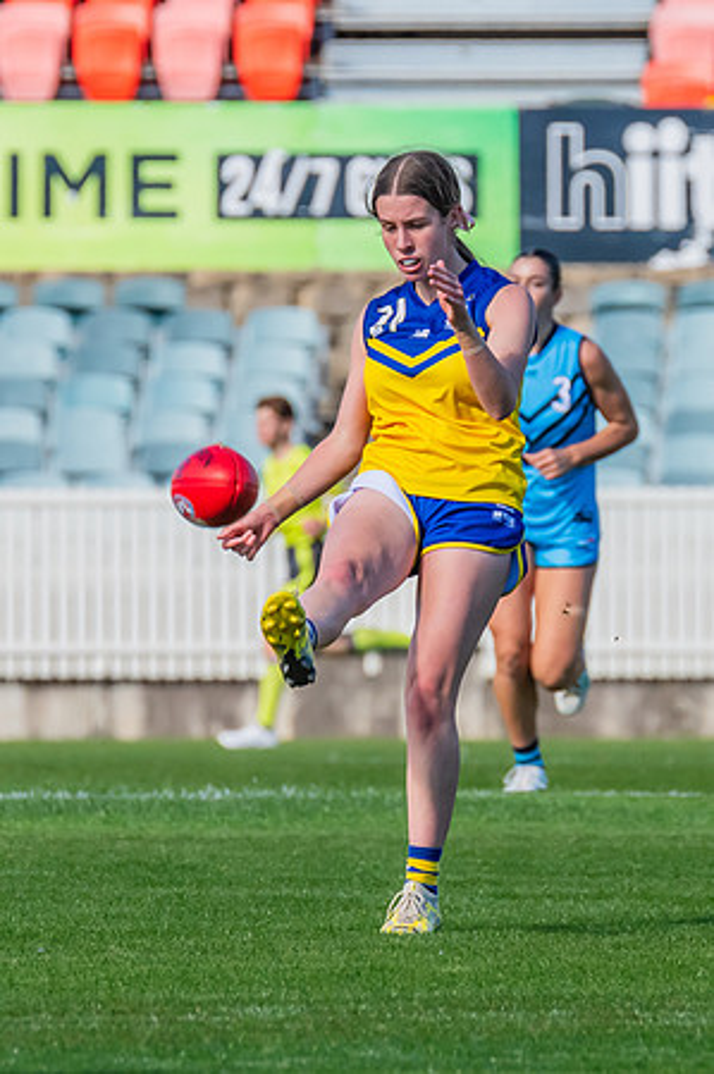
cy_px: 463
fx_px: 26501
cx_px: 396
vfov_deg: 2.3
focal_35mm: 889
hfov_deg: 1.5
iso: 800
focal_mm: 380
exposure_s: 1/1250
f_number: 9
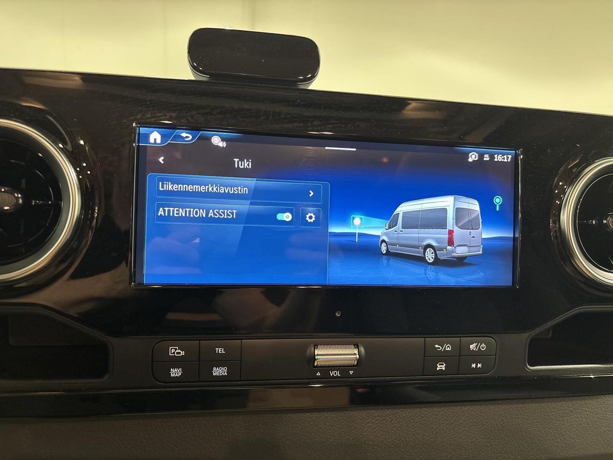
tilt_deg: -12.9
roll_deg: -3.6
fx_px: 460
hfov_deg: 67.3
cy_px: 230
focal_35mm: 26
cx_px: 306
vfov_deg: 53.1
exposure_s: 1/54
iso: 250
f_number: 1.6
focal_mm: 5.96
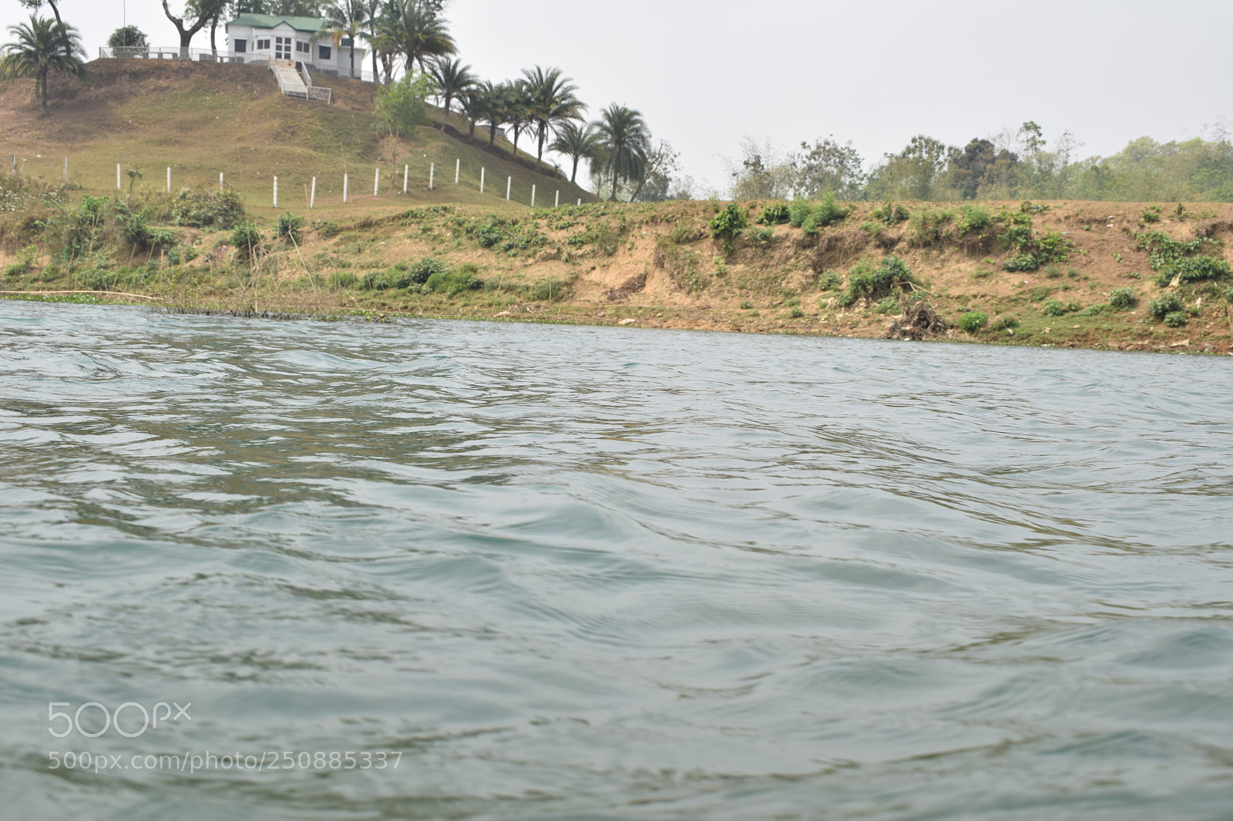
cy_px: 410
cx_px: 616
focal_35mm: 42
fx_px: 1438
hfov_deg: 46.4
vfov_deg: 31.9
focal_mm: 28
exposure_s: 1/160
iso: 100
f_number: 9
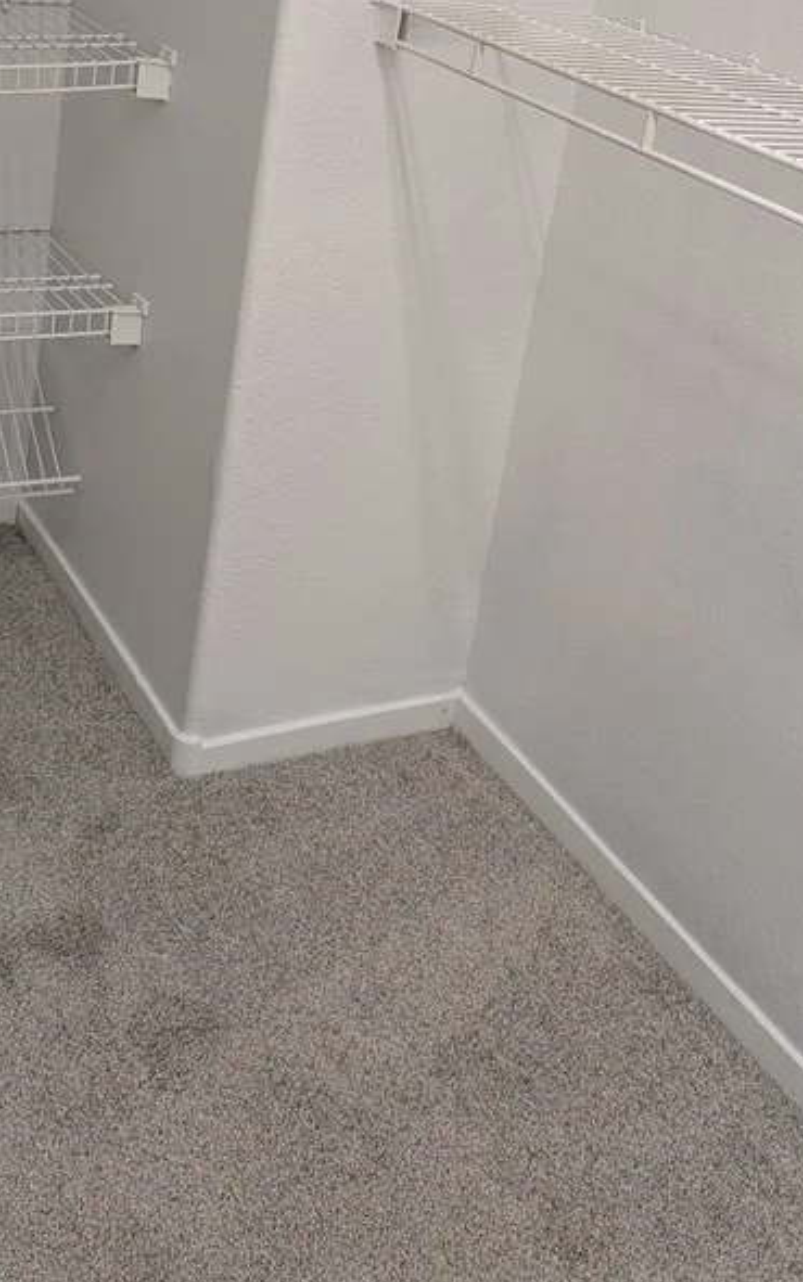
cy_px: 272
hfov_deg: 29.2
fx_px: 1539
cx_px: 346
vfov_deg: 43.3
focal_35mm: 44
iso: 186
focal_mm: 6.9
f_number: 1.68
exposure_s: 1/60
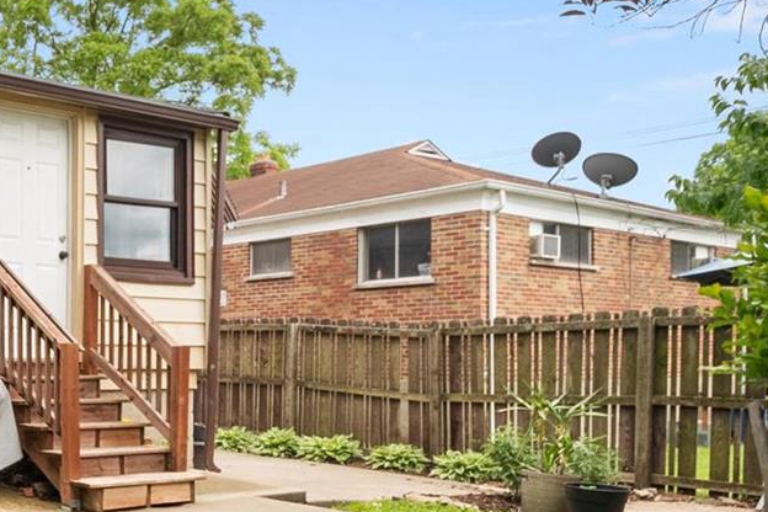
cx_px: -14
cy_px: 383
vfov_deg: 32.0
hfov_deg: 40.9
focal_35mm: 41
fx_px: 875
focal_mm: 8
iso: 400
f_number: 8
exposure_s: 1/125
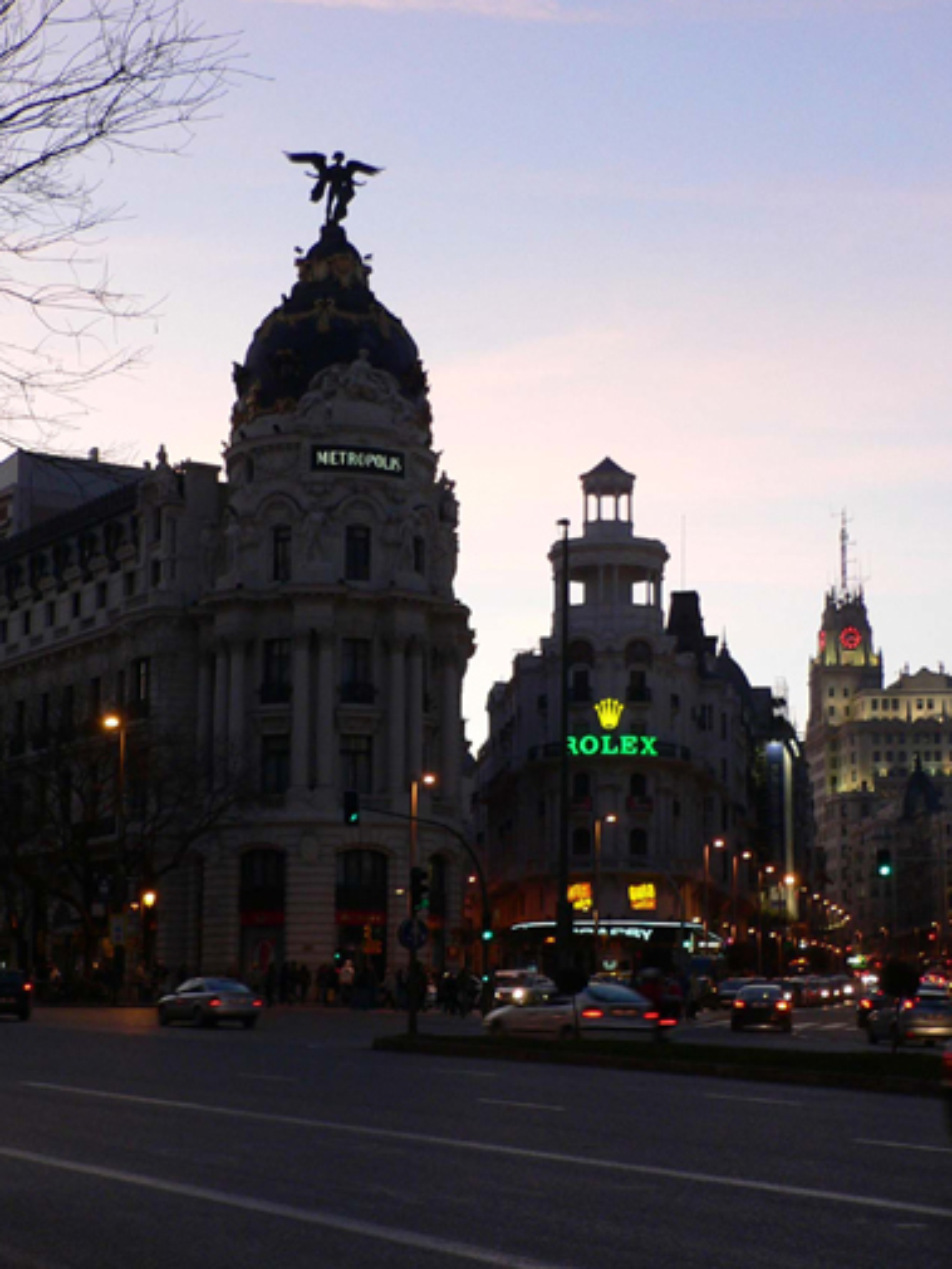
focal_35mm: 63
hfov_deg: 23.3
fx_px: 2309
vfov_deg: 30.7
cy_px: 696
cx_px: 482
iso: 100
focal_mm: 7
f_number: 2.8
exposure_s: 1/30
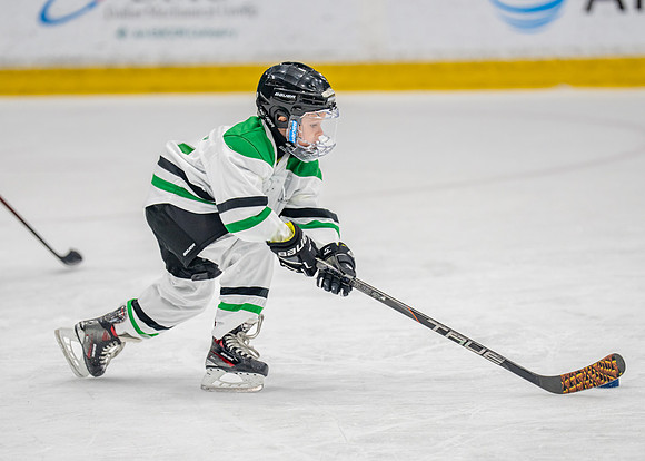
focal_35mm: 225
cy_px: 245
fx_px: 4123
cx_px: 299
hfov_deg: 8.9
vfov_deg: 6.4
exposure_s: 1/1000
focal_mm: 164
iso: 800
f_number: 2.8
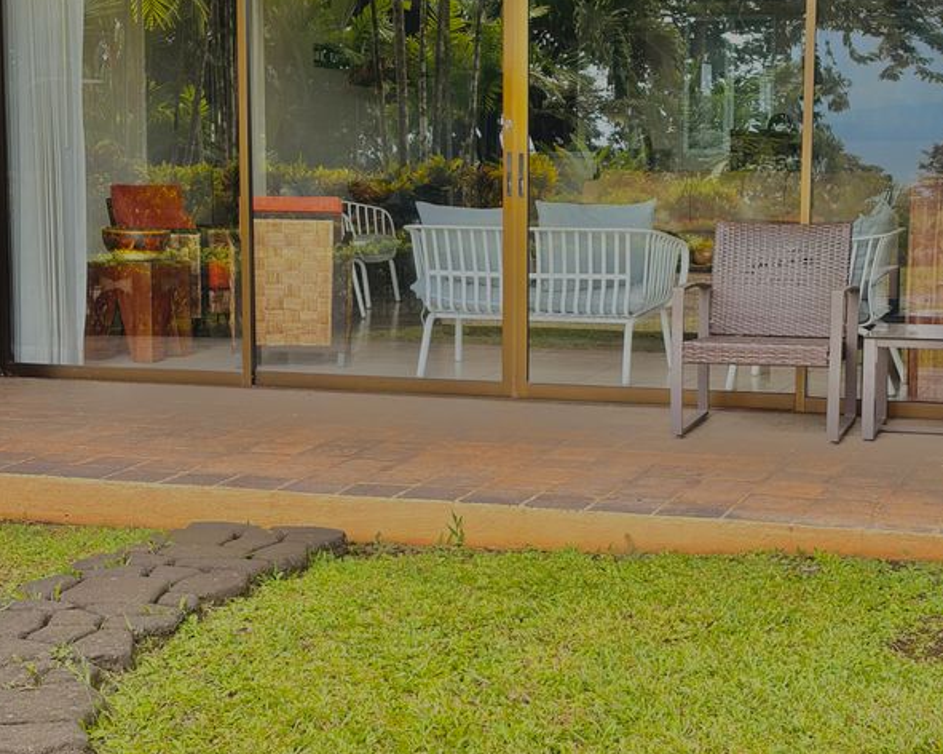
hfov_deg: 34.2
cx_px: 507
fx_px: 1534
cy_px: 375
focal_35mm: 55
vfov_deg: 27.6
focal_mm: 5.96
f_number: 1.6
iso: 32
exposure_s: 1/641
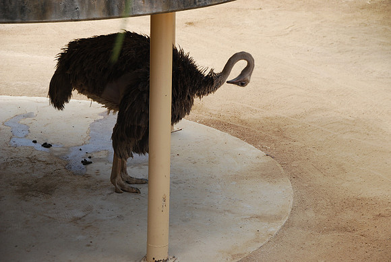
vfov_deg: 11.7
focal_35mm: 117
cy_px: 131
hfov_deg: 17.5
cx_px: 196
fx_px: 1272
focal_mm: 78
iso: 200
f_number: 5.3
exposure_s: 1/400
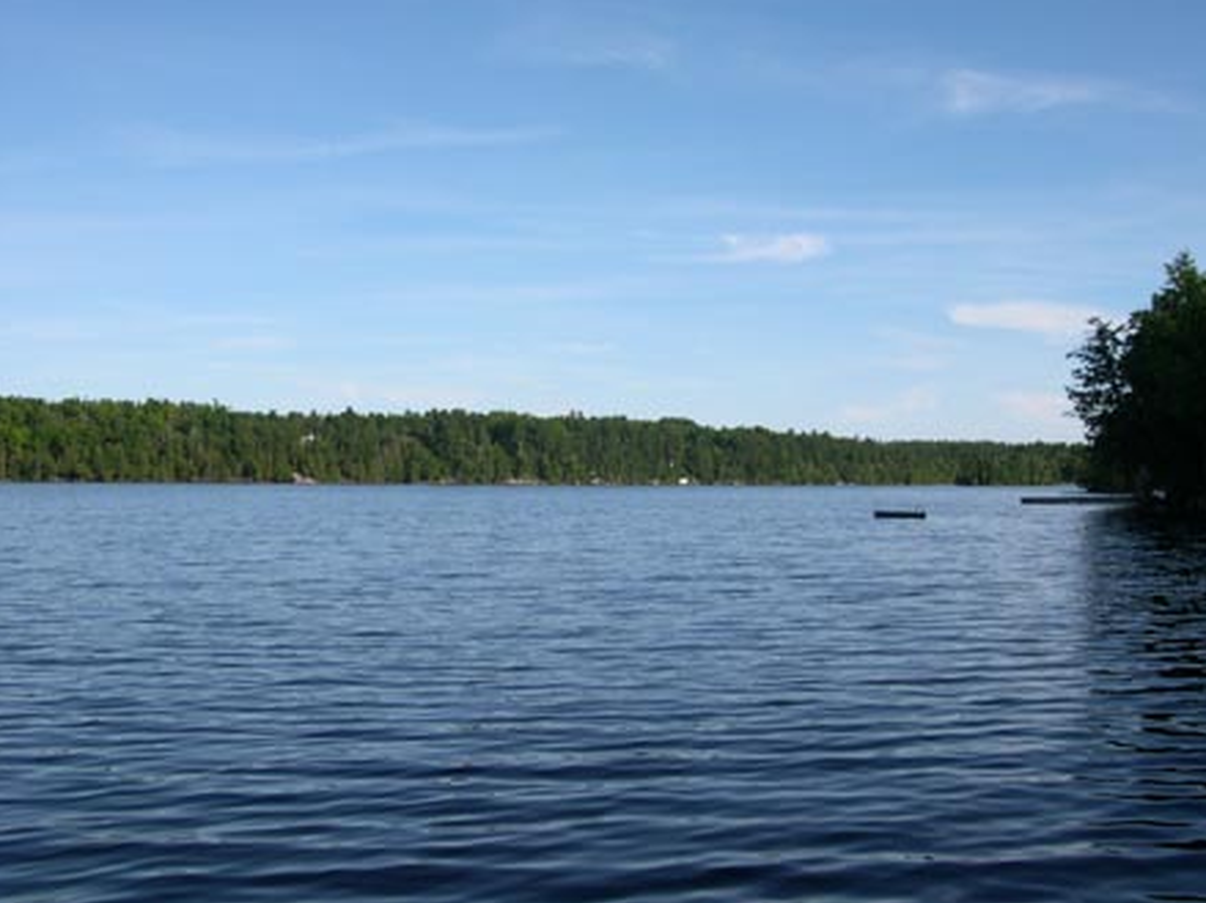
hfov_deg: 47.9
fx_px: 1358
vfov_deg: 36.8
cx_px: 607
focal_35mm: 39
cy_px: 445
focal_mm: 8
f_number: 7.6
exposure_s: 1/133
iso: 100
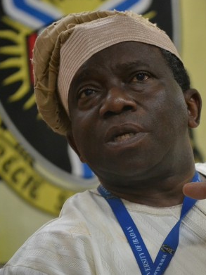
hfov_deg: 5.4
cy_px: 137
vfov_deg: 7.2
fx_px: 2197
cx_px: 167
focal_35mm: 277
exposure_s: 1/60
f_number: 4.8
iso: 2500
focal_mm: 125
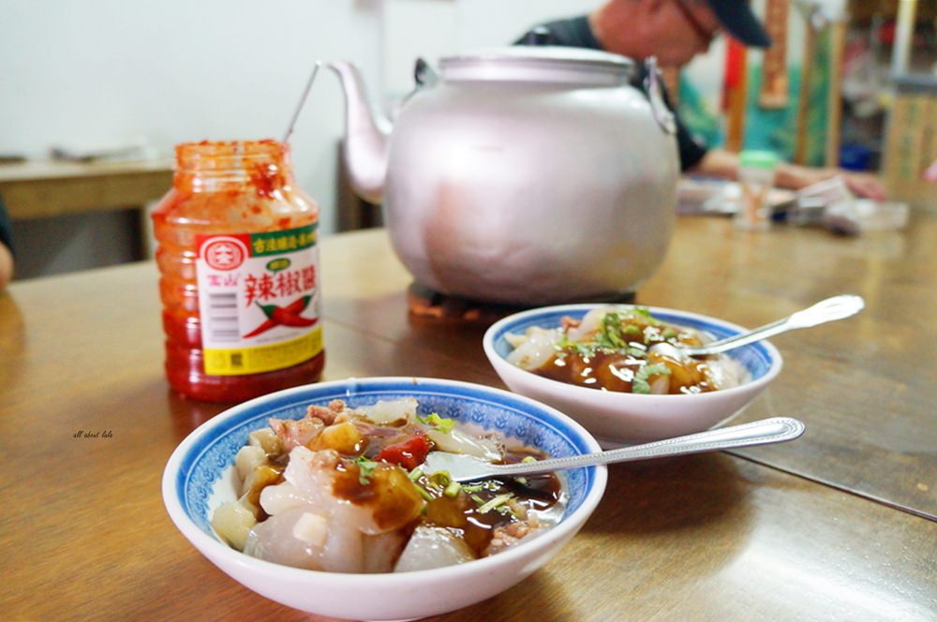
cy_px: 311
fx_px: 702
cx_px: 468
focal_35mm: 27
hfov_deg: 67.4
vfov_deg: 47.8
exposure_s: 1/60
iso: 1600
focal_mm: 18
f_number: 4
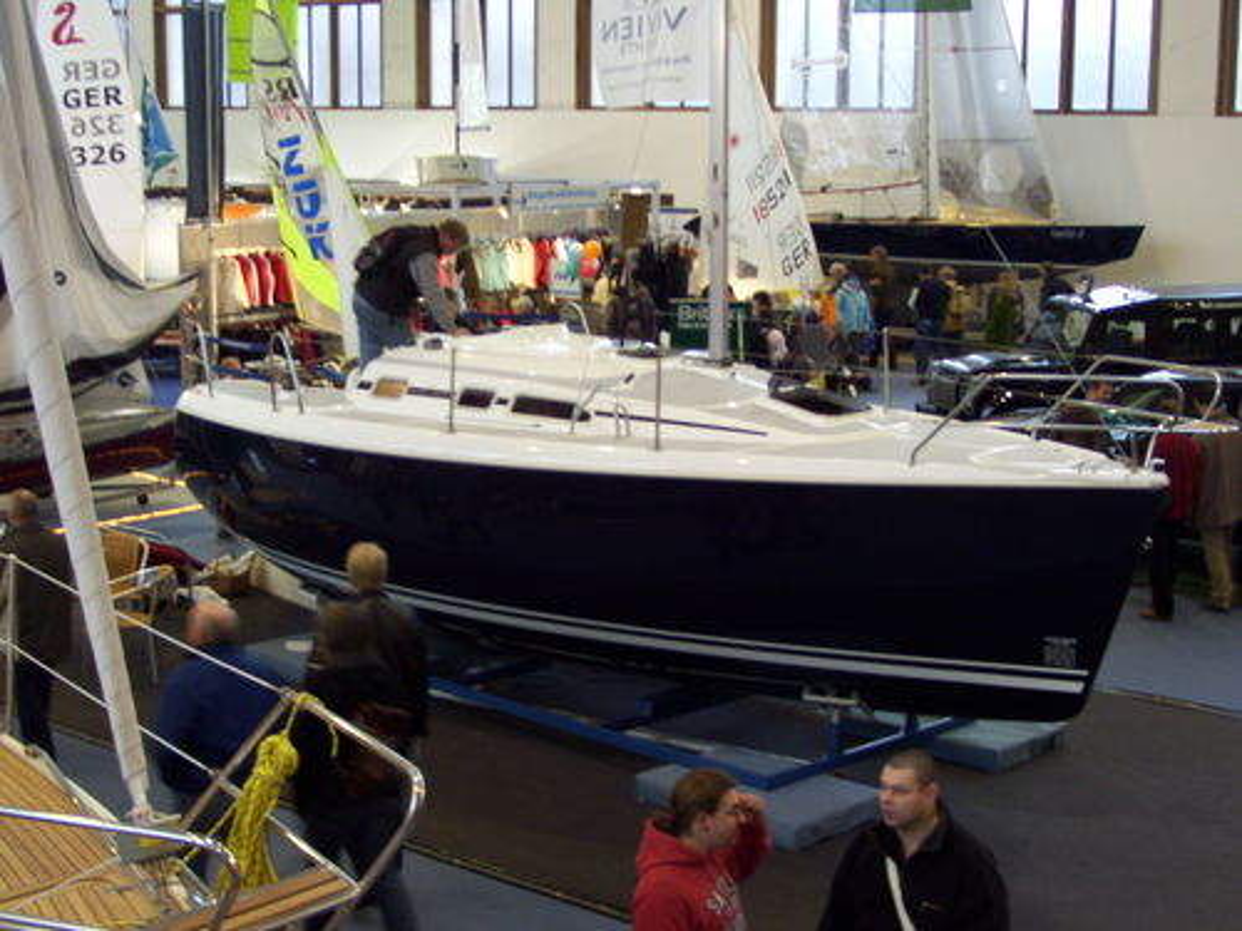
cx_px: 621
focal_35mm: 56
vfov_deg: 26.1
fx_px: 2009
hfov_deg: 34.3
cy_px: 466
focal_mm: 9.4
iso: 160
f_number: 3.4
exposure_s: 1/15
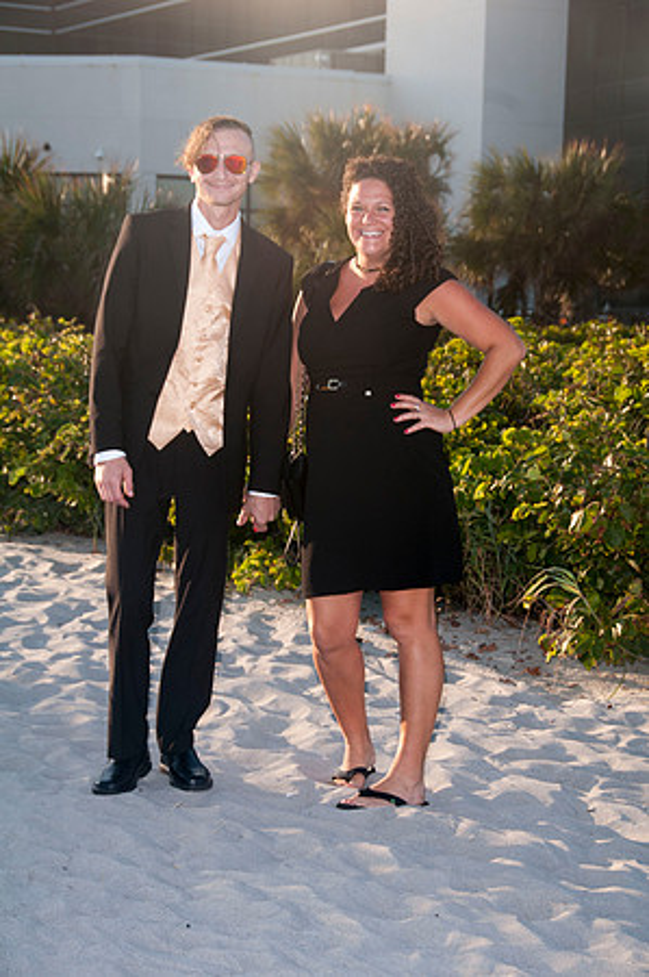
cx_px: 324
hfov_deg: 15.2
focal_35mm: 90
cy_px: 488
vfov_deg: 22.6
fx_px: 2439
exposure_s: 1/250
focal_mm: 60
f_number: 8
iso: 100
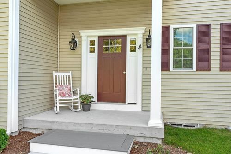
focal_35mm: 28
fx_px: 180
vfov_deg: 46.4
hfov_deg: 65.5
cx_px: 116
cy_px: 77
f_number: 8
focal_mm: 19
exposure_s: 1/125
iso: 320
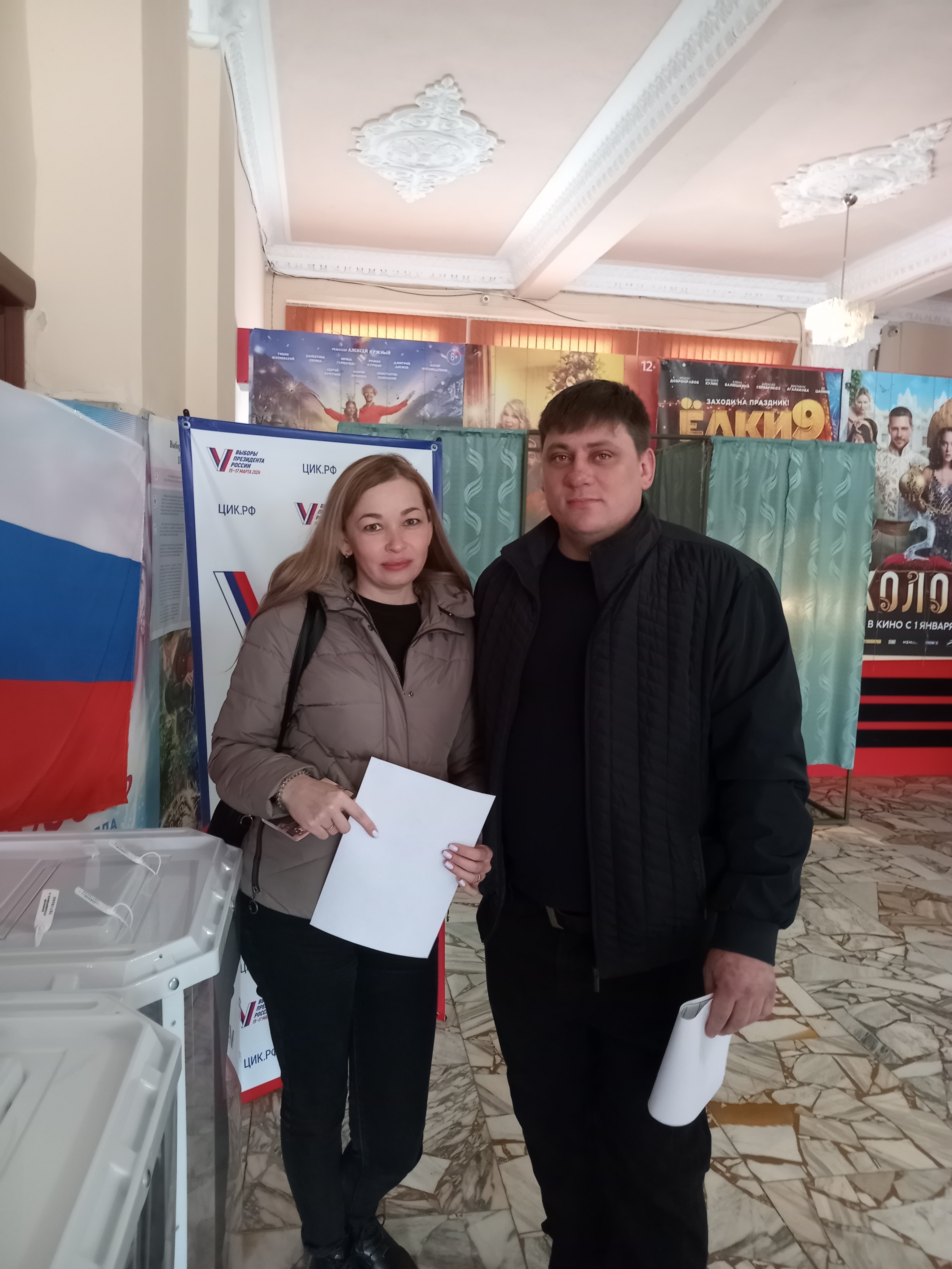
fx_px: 917
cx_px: 476
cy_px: 634
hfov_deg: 54.9
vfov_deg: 69.4
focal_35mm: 25
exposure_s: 1/20
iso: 877
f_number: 1.8
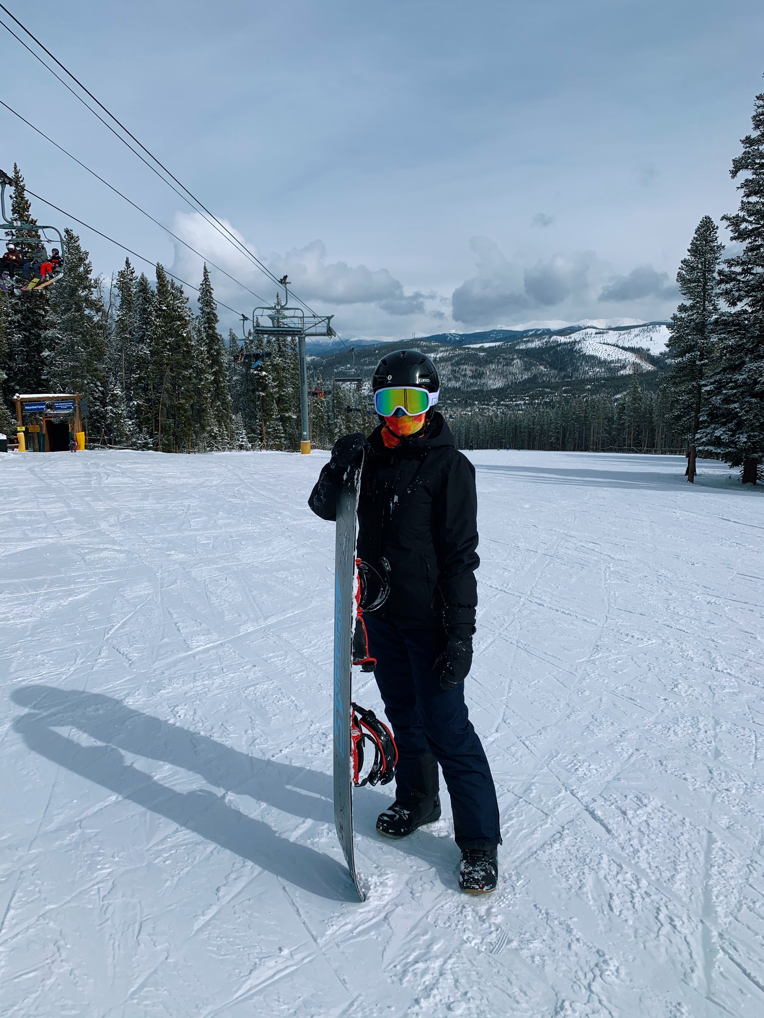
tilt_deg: -10.6
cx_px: 382
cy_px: 509
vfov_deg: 67.3
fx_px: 765
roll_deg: +1.5
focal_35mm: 26
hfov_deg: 53.1
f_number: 1.8
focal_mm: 4.25
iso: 25
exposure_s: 1/7407
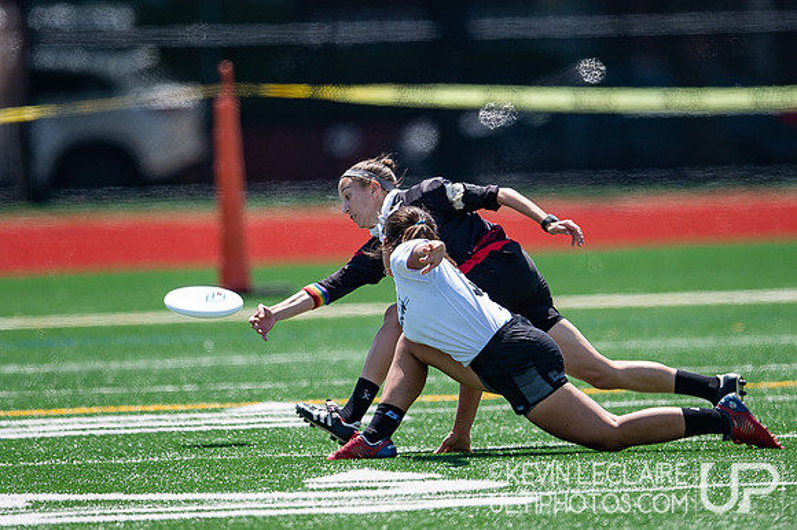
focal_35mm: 674
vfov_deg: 2.0
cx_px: 429
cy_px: 260
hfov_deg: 3.1
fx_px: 14912
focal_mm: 400
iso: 200
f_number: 2.8
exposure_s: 1/1600
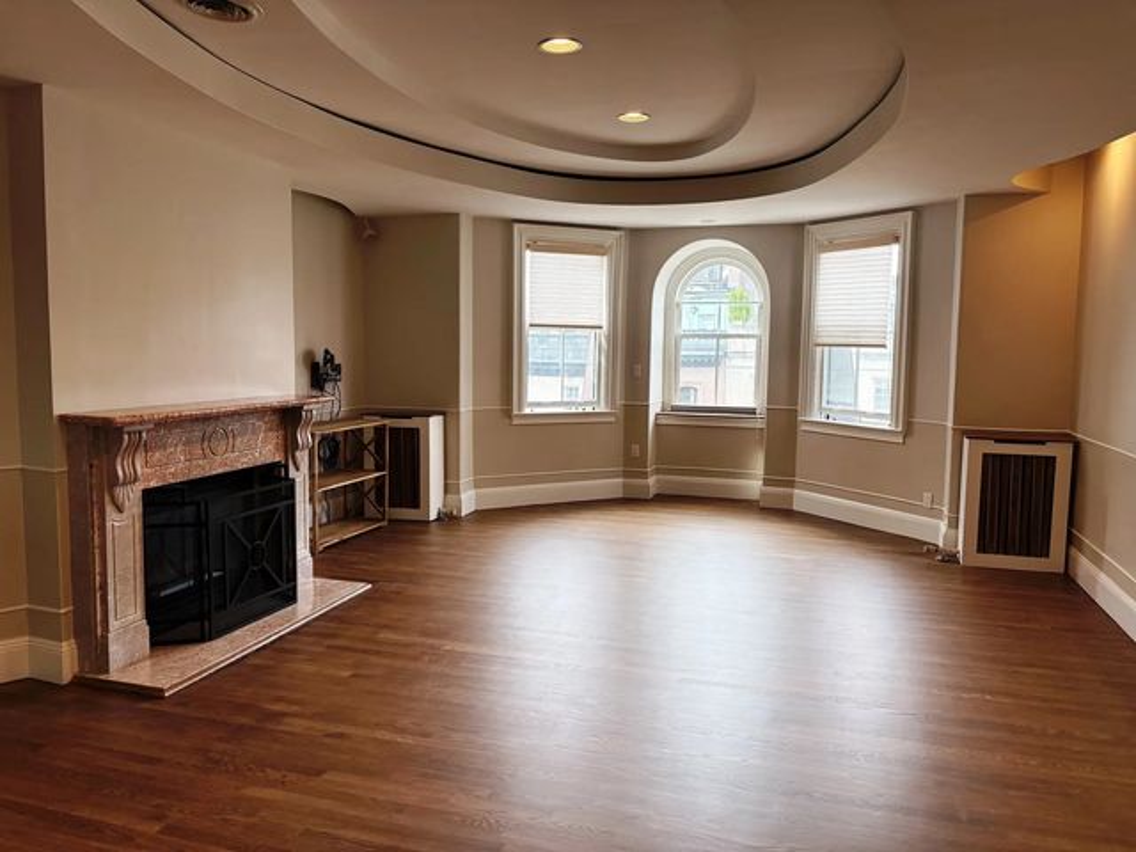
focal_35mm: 26
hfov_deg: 67.3
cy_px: 426
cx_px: 568
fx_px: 853
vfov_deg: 53.1
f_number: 1.6
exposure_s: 1/141
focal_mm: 5.96
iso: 100
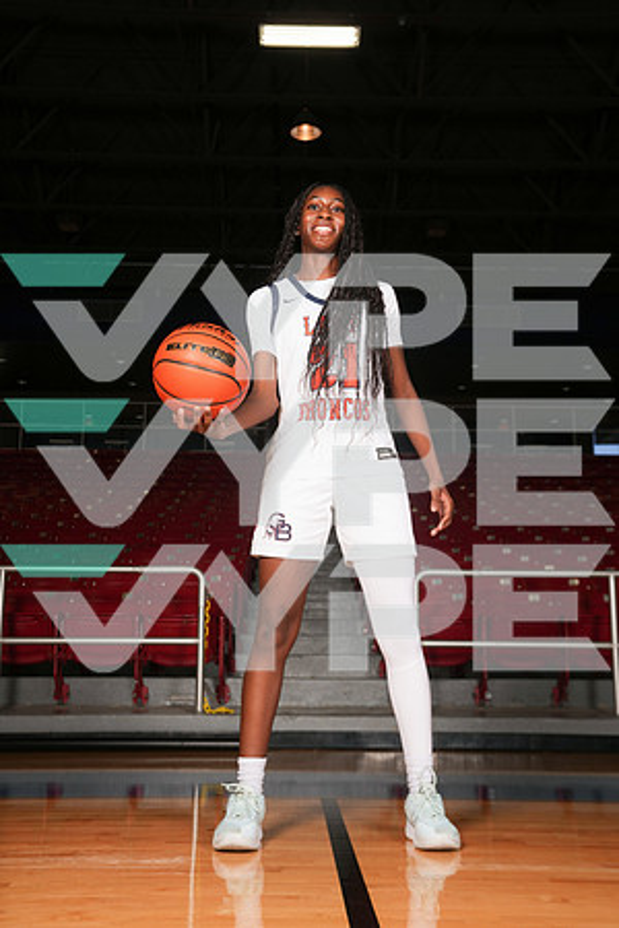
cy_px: 464
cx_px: 310
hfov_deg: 33.4
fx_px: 1032
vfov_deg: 48.5
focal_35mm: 40
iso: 250
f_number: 6.3
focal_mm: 40
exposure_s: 1/200
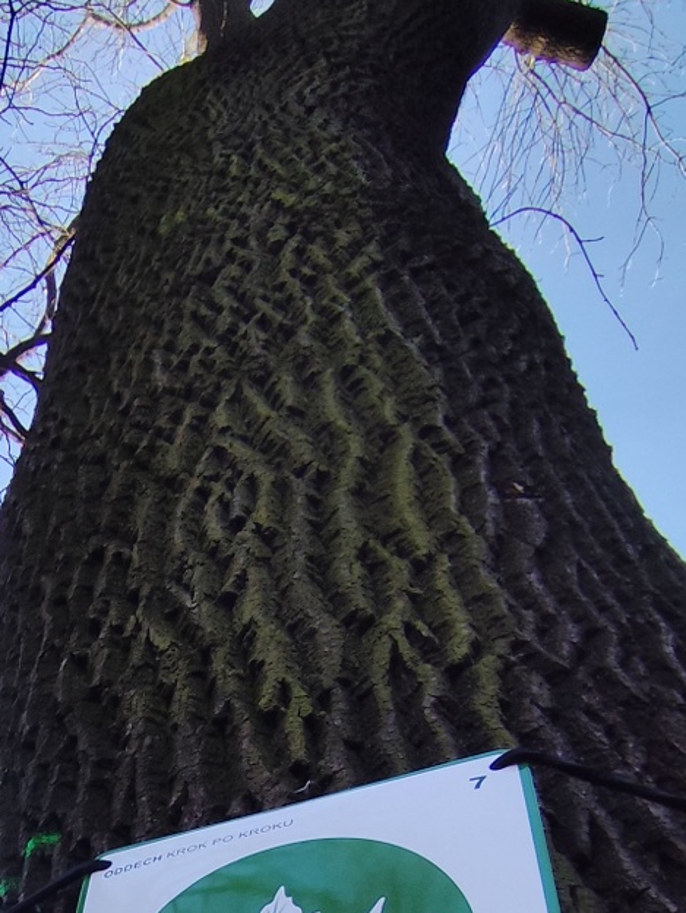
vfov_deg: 38.1
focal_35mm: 41
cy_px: 1001
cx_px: 70
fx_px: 1082
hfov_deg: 33.4
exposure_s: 1/520
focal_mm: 1.65
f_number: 2.2
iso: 50
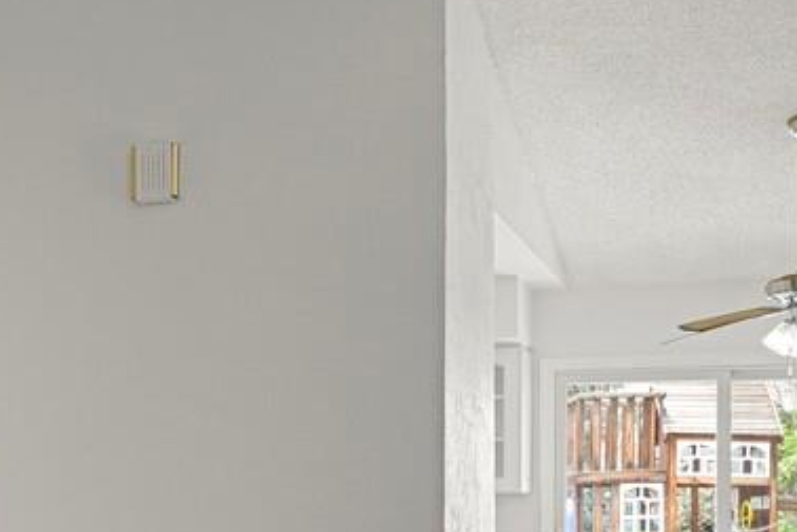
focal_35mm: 72
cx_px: 210
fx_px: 1594
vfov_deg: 18.5
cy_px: 521
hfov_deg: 27.7
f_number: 8
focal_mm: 17
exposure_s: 2.5
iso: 250
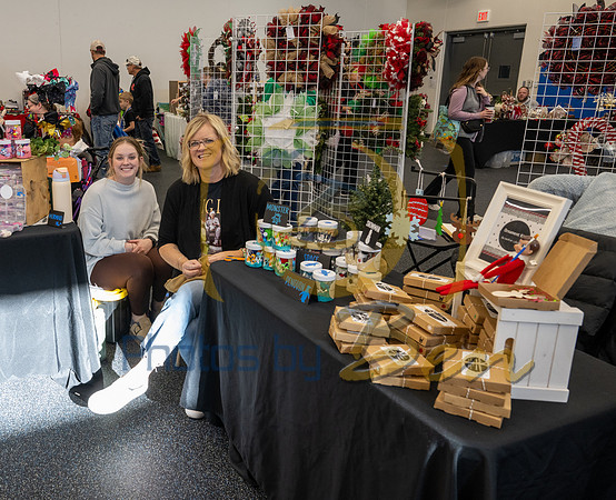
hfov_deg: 55.5
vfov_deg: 47.5
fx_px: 566
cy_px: 217
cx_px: 191
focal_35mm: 31
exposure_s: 1/125
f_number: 5.6
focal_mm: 24
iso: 1250
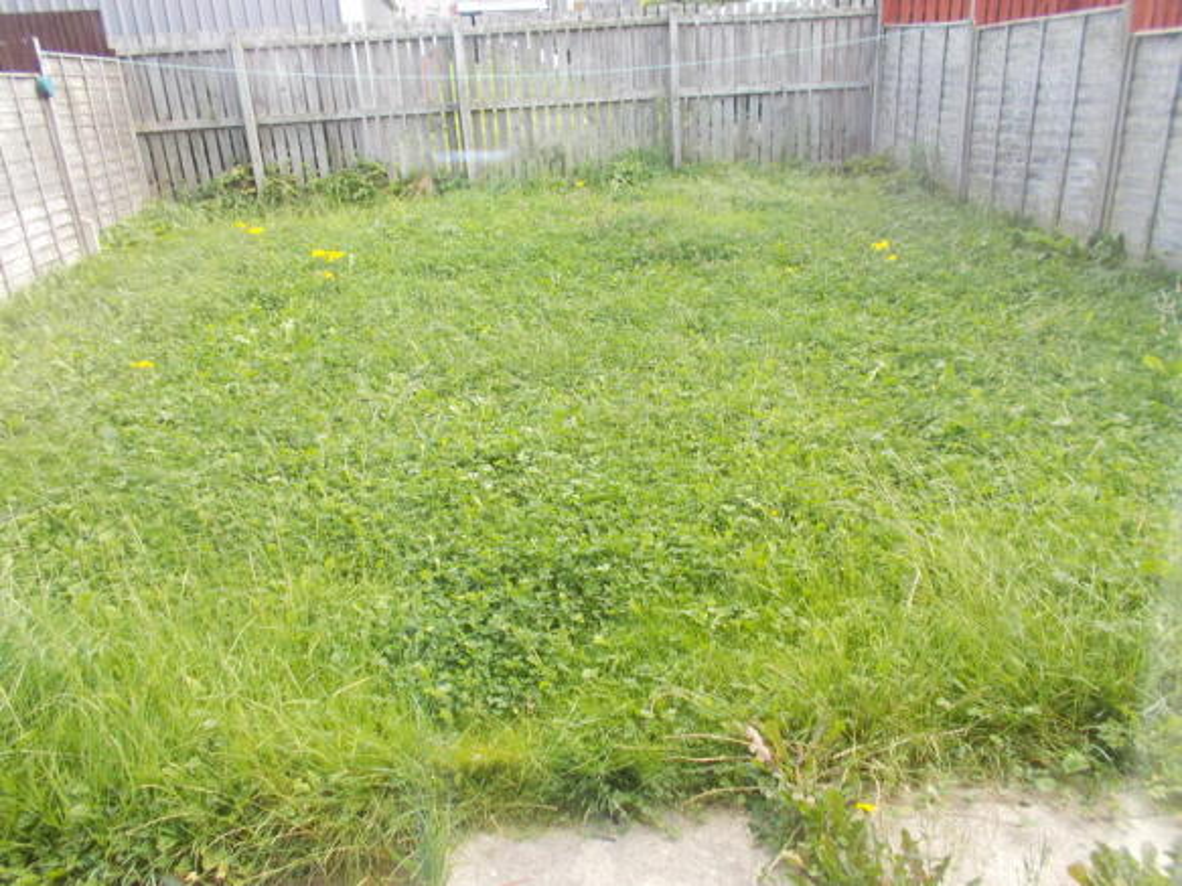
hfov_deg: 67.3
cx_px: 591
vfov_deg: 53.0
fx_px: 888
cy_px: 443
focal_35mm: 26
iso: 80
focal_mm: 4.6
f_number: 3.2
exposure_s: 1/80
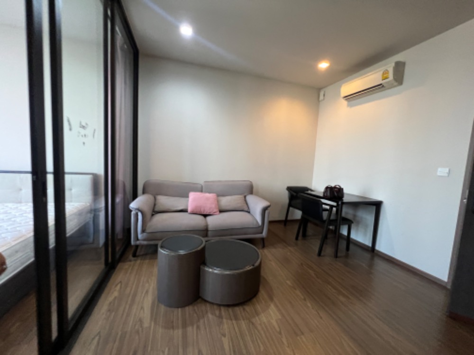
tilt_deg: -5.5
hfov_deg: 106.2
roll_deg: +0.1
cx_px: 237
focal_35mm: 13
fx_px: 178
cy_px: 178
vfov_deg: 89.9
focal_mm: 1.57
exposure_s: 1/50
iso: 250
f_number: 1.8
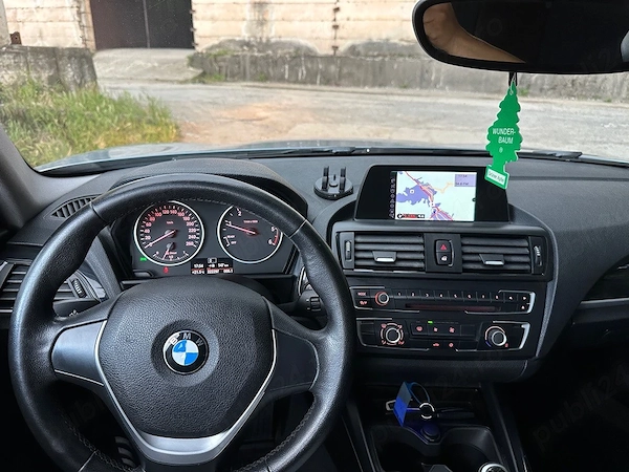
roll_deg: -1.5
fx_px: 436
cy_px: 236
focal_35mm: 24
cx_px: 314
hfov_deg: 71.6
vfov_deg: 56.8
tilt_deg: -21.5
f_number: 1.78
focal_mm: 6.86
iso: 320
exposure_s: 1/47
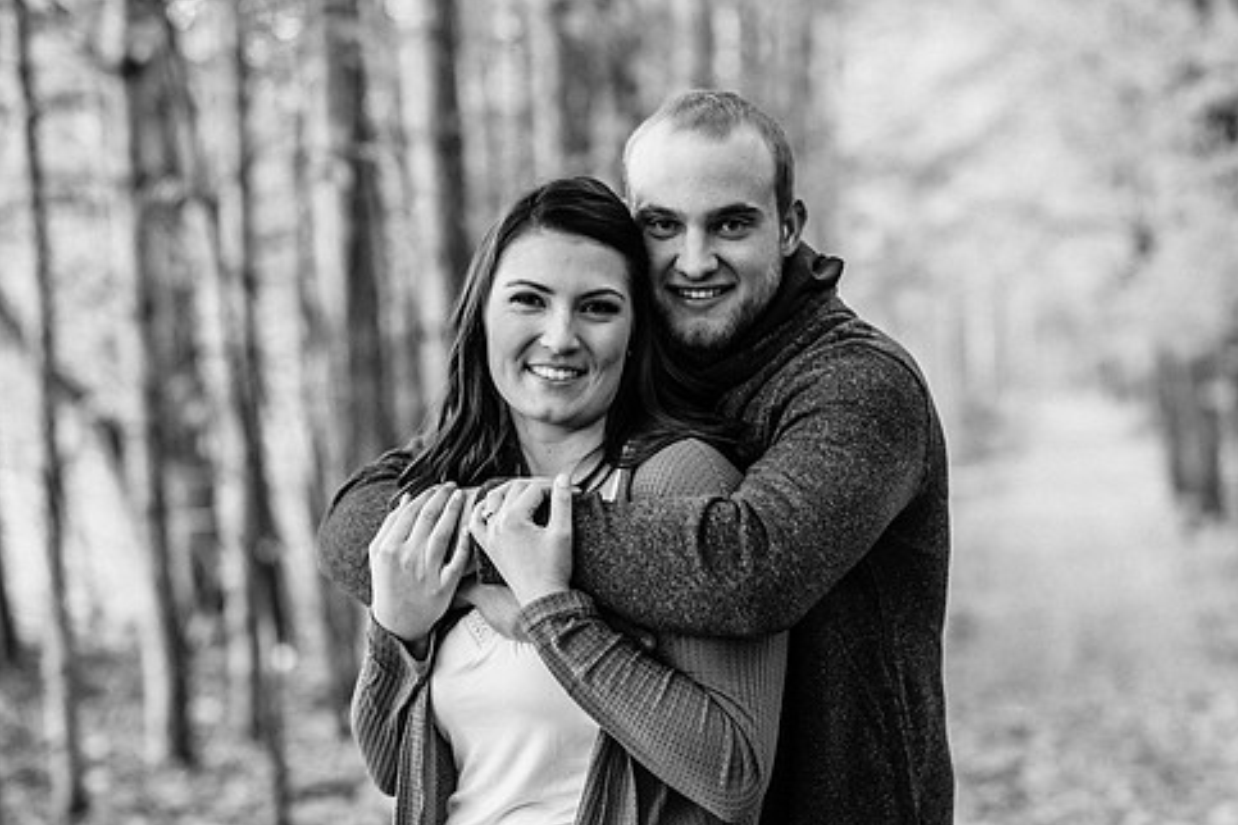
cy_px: 468
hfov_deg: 20.0
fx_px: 3507
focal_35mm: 102
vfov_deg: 13.4
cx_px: 733
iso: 500
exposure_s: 1/200
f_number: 2.8
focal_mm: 85
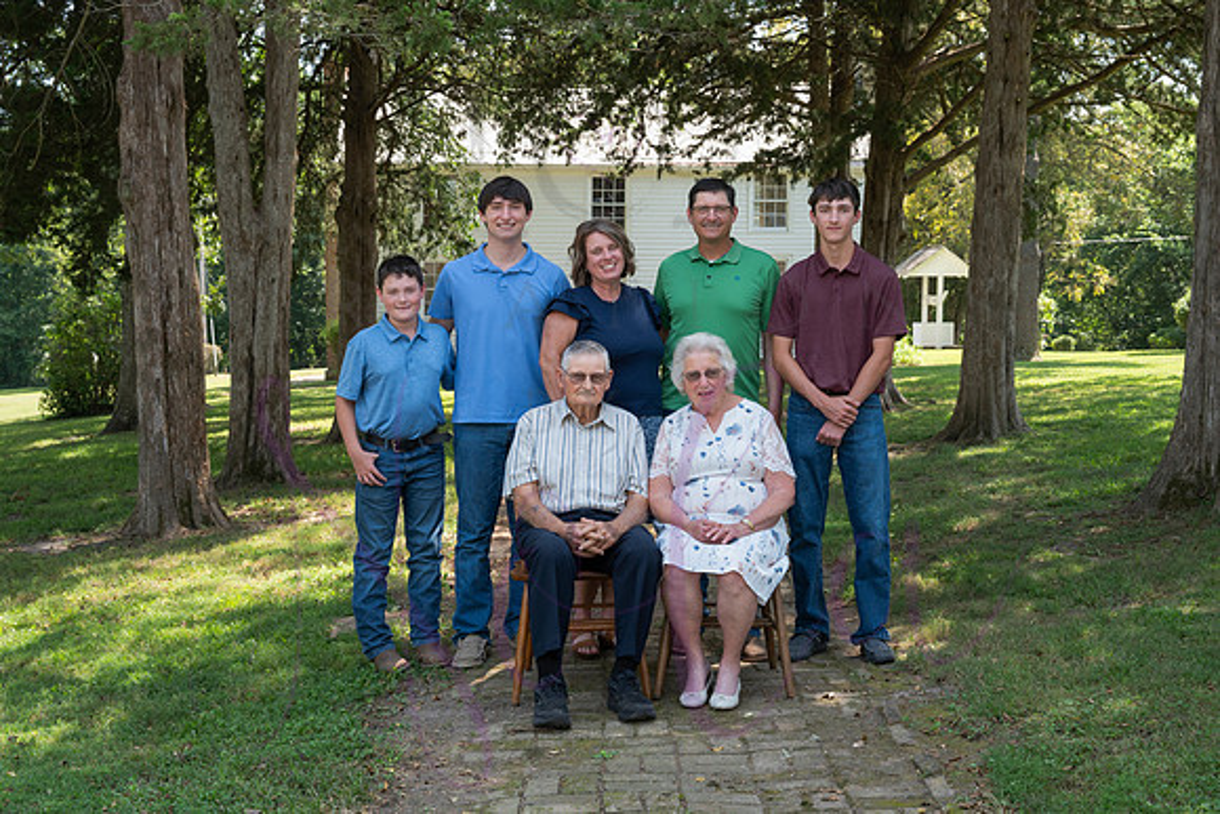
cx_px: 610
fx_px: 1593
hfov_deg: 41.9
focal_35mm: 47
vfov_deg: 28.7
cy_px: 407
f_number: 8
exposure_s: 1/160
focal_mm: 47
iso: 400
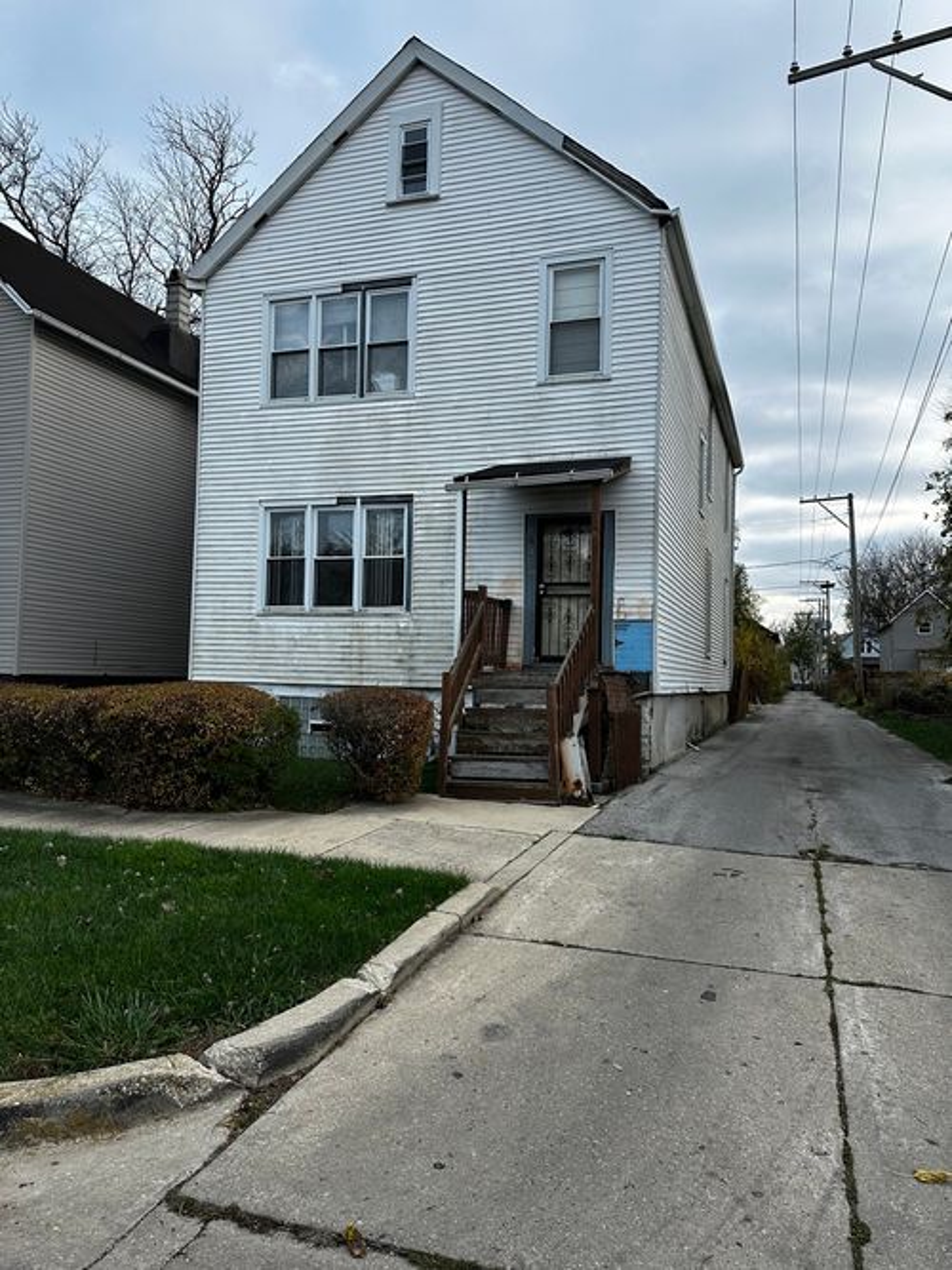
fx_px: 880
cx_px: 476
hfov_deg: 56.8
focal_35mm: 24
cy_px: 635
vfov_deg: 71.6
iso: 80
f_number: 1.78
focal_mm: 6.86
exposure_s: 1/767
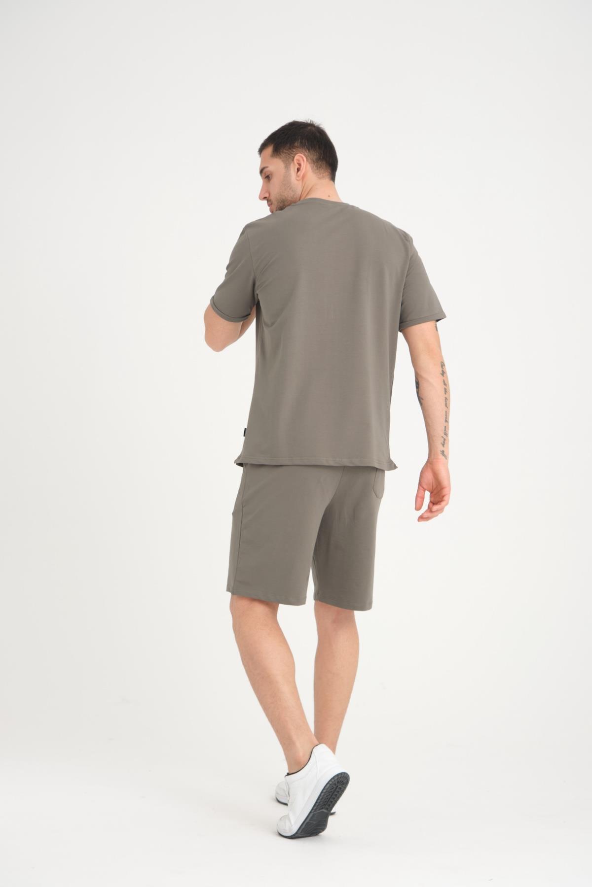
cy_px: 444
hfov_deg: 24.2
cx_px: 296
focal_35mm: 56
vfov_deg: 35.6
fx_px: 1381
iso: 160
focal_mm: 37.6
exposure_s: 1/125
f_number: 7.1
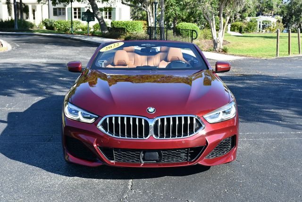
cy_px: 101
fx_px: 504
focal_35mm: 60
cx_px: 151
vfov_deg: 22.7
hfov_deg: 33.4
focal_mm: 30
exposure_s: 1/250
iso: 200
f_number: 6.3
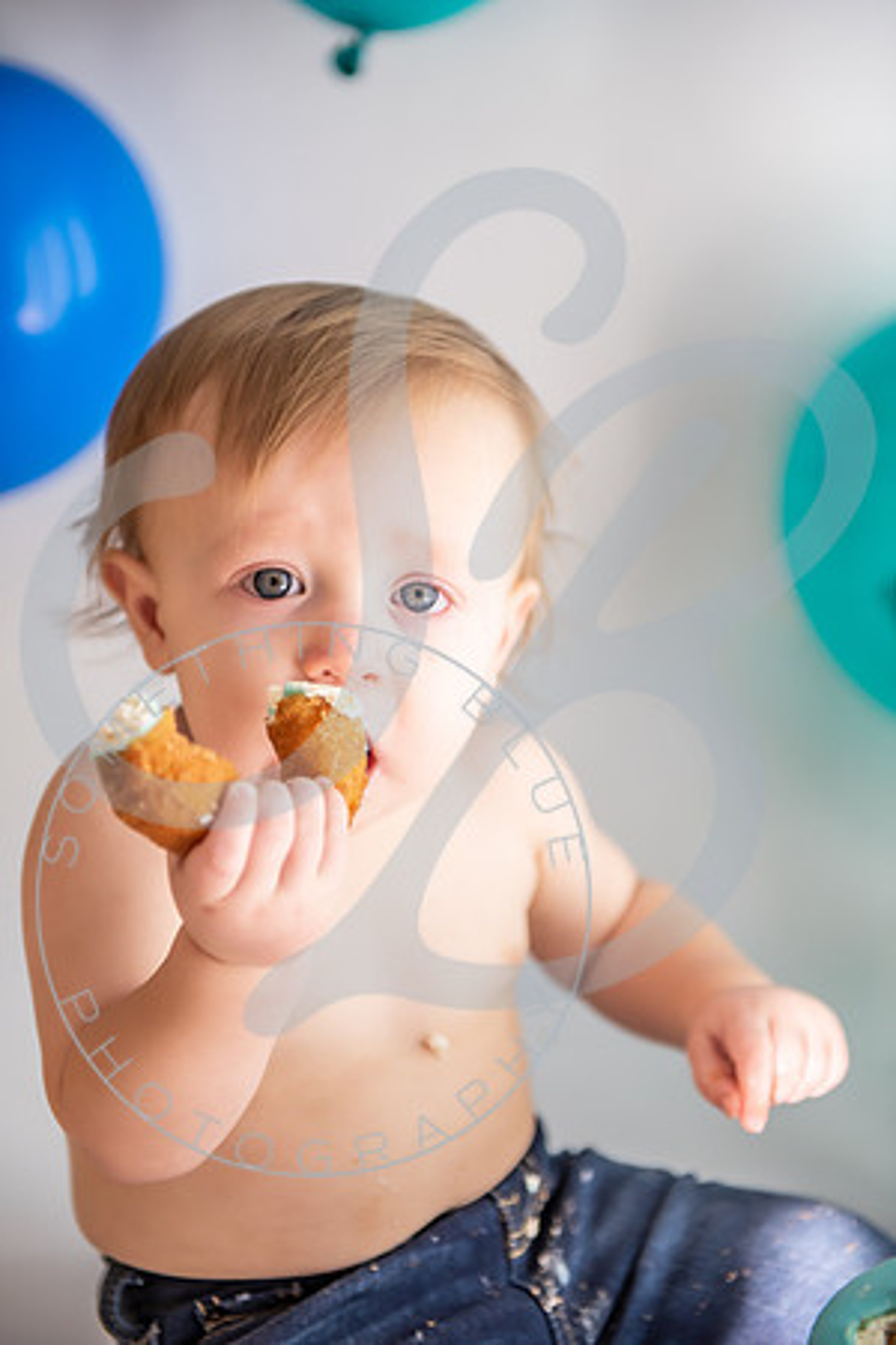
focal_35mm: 70
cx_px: 448
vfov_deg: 28.8
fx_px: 2613
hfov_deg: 19.5
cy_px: 672
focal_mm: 70
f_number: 2.8
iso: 320
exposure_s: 1/200
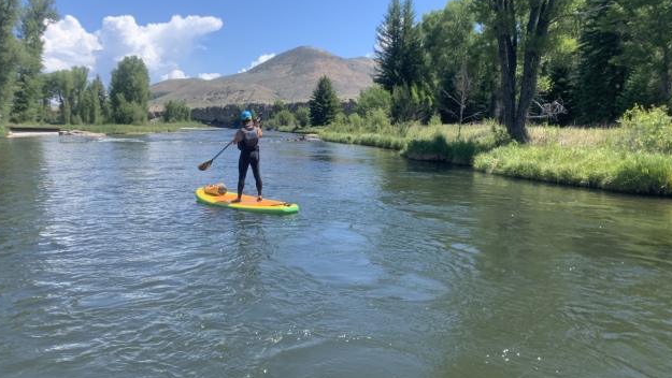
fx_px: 517
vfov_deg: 40.1
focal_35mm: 29
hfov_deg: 66.0
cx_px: 331
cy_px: 159
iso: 25
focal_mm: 4.25
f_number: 1.8
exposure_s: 1/1136
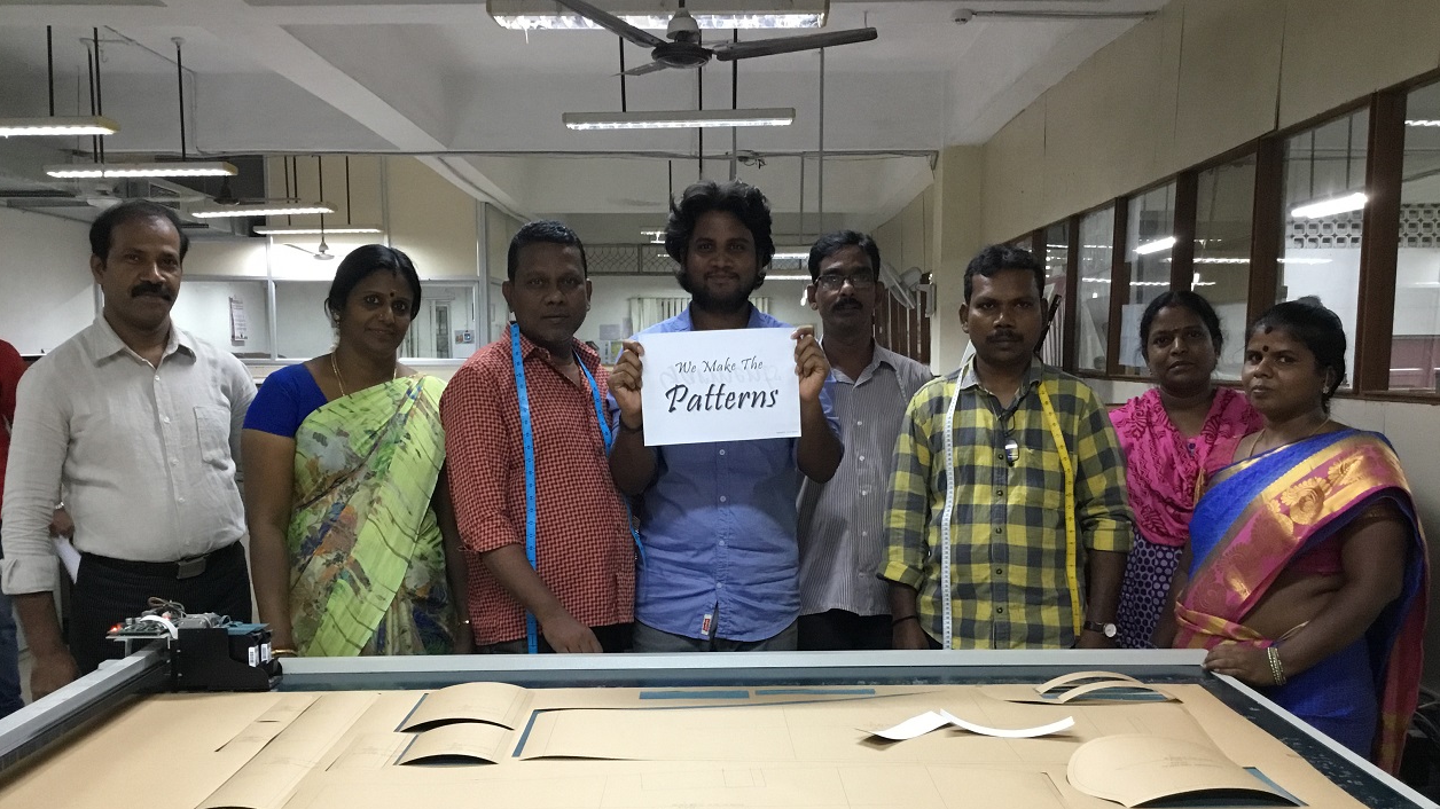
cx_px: 721
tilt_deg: -5.9
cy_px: 479
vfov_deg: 34.5
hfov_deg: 58.0
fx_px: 1298
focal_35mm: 34
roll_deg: +0.3
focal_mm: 3.3
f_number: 2.4
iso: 200
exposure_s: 1/33
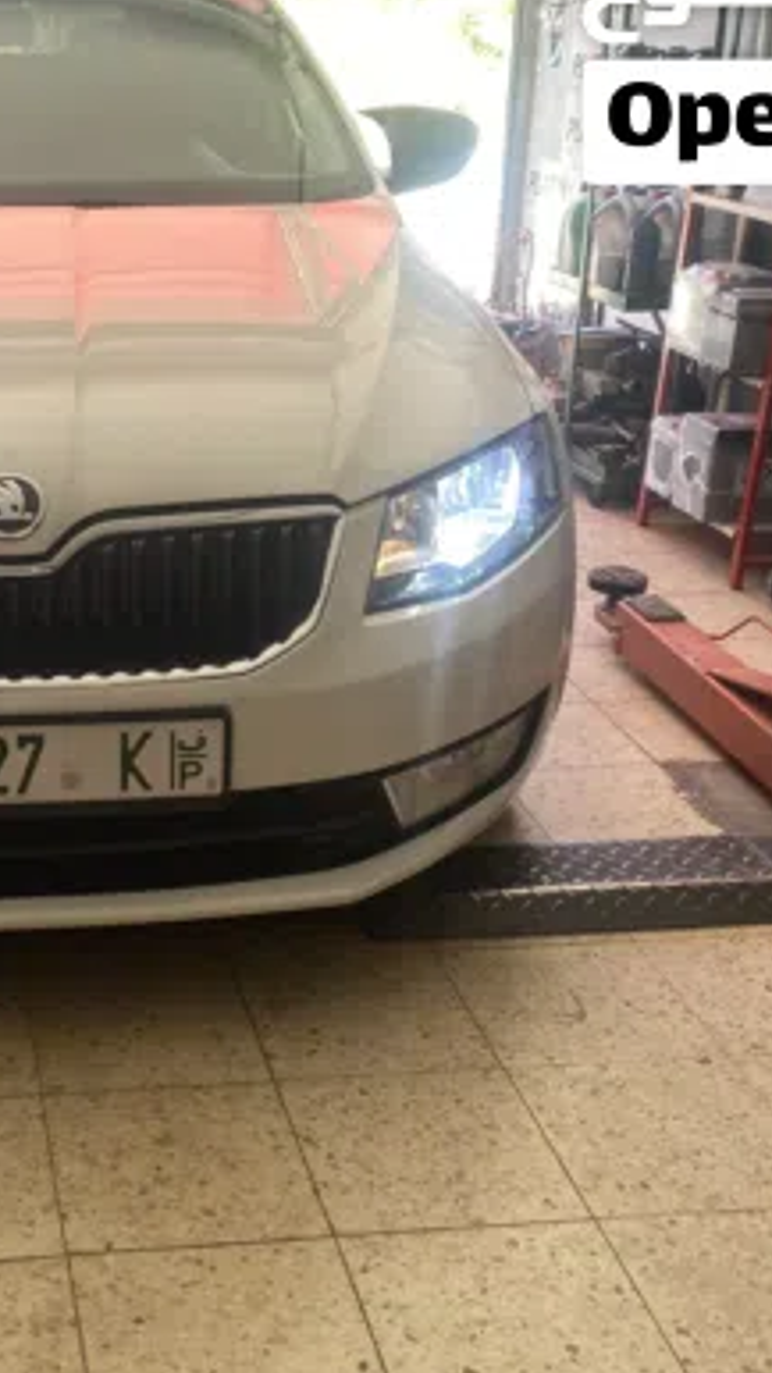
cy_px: 697
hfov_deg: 24.5
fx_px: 1711
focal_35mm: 47
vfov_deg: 43.7
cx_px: 46
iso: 40
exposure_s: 1/100
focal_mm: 4.25
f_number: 1.8
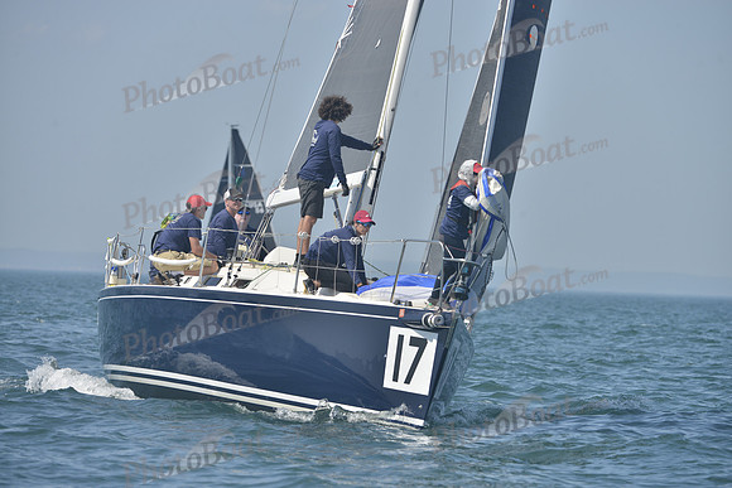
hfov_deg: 7.6
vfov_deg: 5.1
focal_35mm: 270
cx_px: 366
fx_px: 5491
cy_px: 244
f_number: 7.1
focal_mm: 270
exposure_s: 1/1000
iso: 280
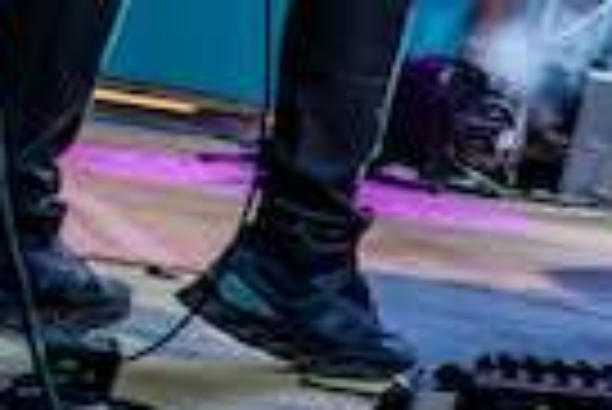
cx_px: 1678
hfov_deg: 11.0
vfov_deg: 9.3
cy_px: -311
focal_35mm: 141
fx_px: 2400
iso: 3200
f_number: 4
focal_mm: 24
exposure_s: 1/200
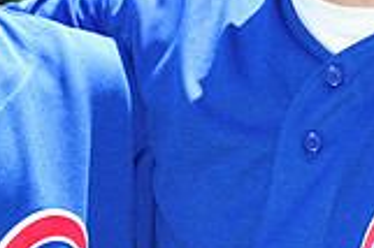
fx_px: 7493
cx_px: 86
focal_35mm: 722
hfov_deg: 2.9
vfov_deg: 1.9
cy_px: -90
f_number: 5.6
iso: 200
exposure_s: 1/250
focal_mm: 200
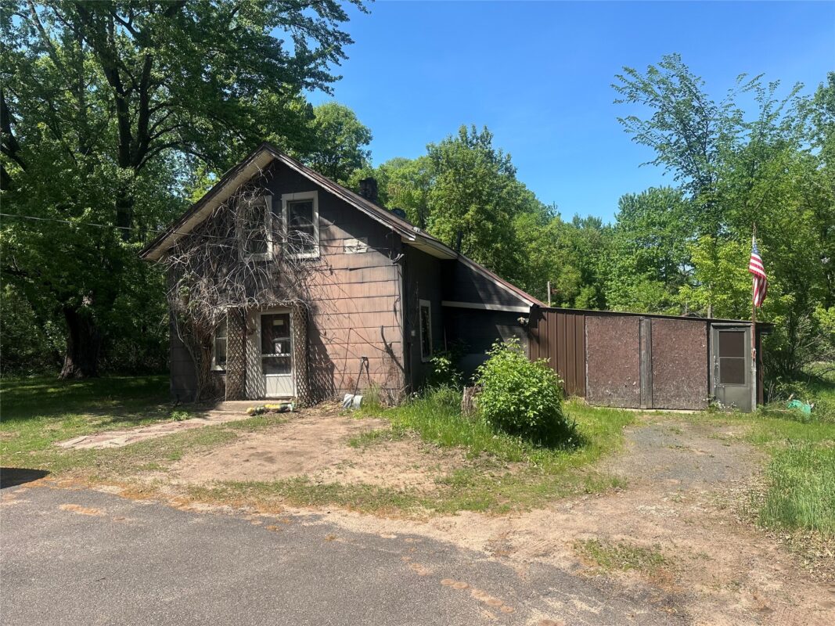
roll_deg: +0.4
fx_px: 579
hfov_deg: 71.6
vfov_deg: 56.8
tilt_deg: +0.9
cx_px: 418
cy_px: 313
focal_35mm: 24
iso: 80
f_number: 1.78
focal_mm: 6.86
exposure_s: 1/2732
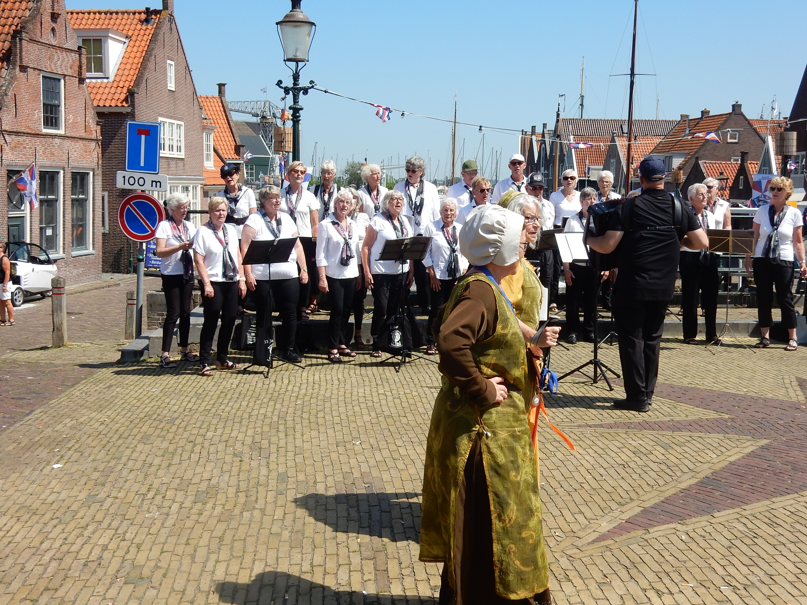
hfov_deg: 43.9
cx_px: 404
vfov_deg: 33.6
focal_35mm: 43
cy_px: 302
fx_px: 1002
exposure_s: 1/800
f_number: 4.2
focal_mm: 7.6
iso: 125
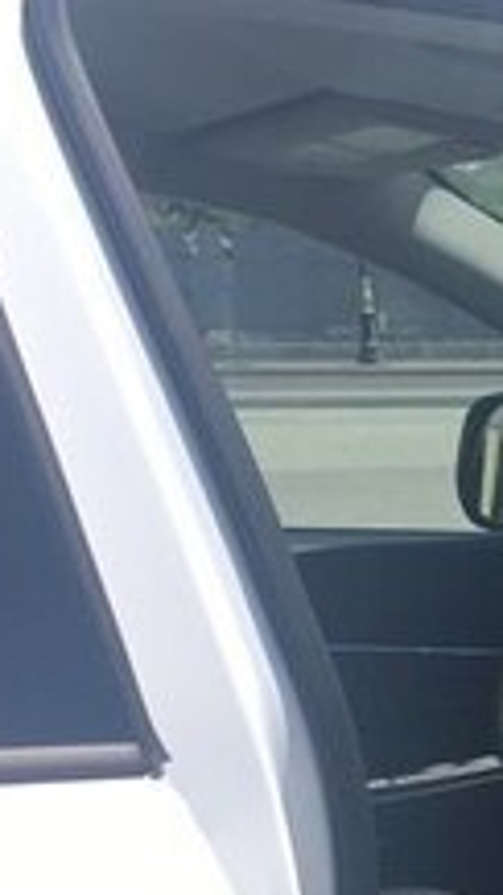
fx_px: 2277
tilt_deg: -15.0
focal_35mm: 96
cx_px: 1043
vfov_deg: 21.5
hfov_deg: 11.3
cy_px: 889
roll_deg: +1.1
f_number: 2.2
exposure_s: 1/1040
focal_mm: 4.15
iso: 25
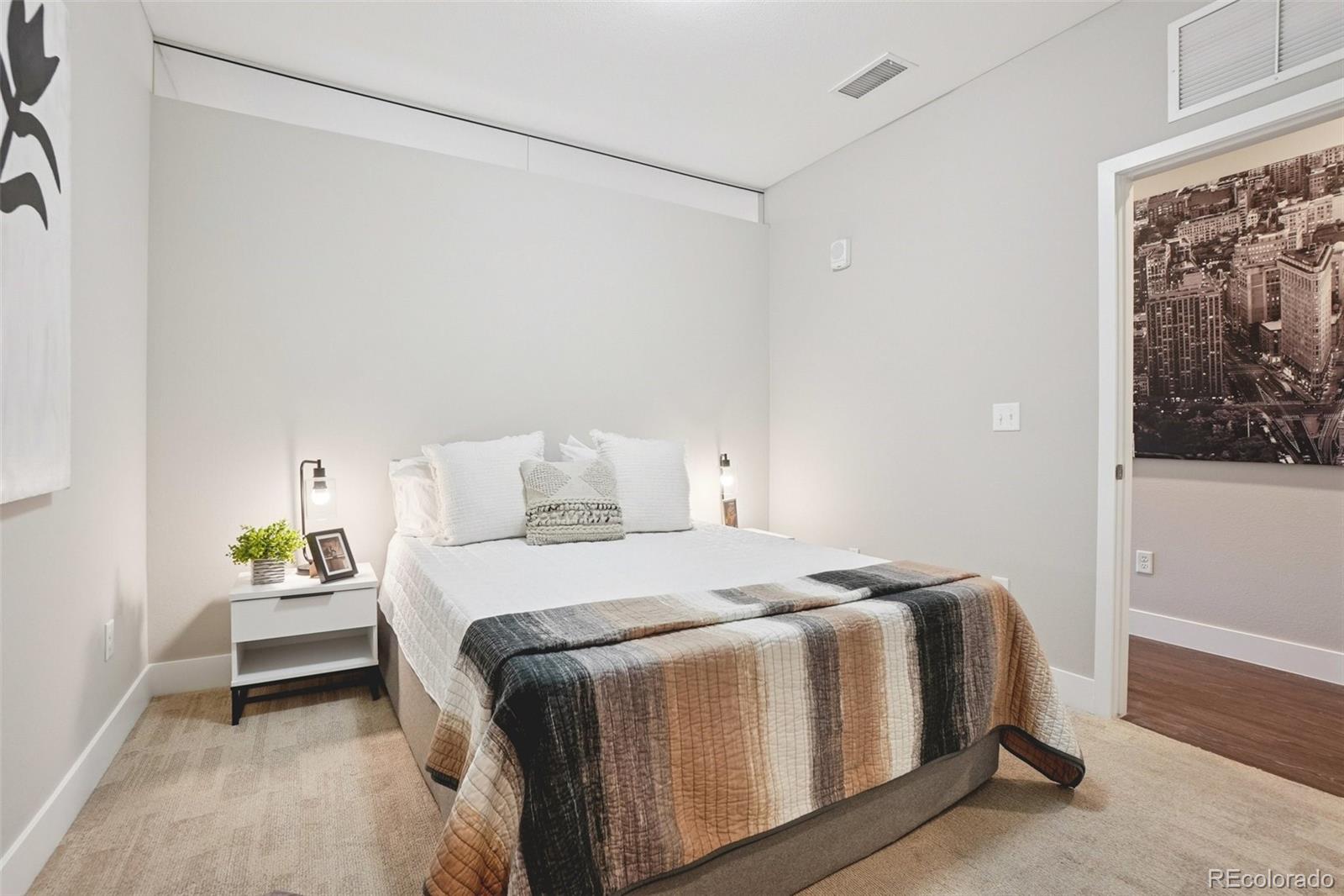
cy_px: 448
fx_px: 560
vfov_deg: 77.3
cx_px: 672
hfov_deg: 100.4
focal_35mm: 15
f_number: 8
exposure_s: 1/10
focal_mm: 10
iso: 400
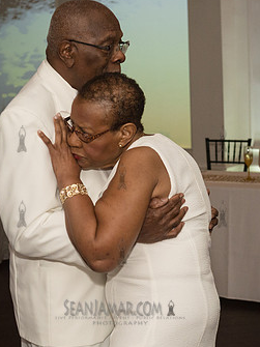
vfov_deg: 21.1
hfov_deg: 15.9
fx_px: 932
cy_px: 176
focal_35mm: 93
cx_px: 105
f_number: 4
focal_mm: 48
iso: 2500
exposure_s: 1/640
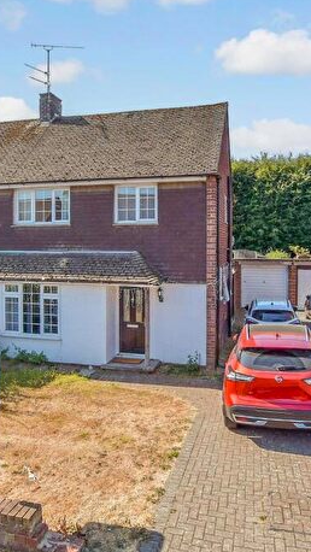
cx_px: 137
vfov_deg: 76.3
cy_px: 274
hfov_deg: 47.6
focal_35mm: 24
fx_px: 351
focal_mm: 10
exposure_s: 1/800
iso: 400
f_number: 8
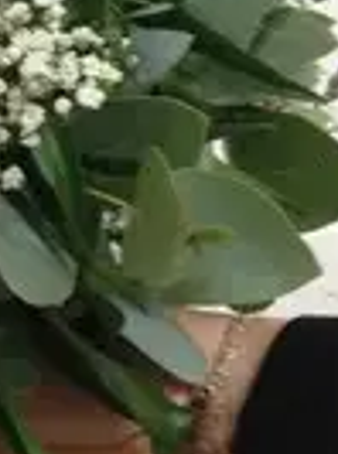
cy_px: 217
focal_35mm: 147
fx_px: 1923
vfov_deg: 13.5
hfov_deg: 9.7
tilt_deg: -15.8
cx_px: -174
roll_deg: +2.2
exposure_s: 1/20
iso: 200
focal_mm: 4.28
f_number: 2.4
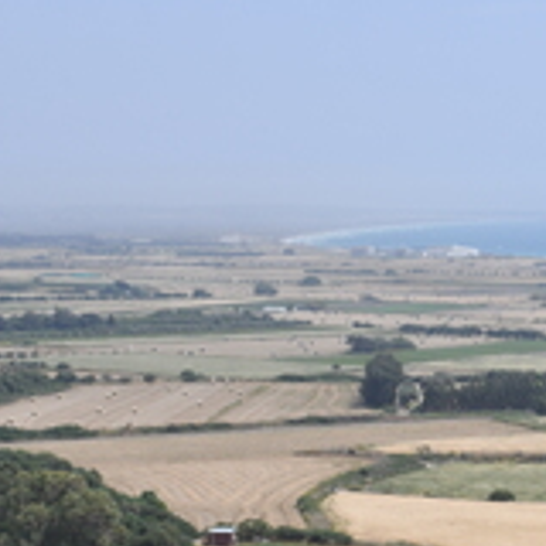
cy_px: 408
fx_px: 2124
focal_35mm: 119
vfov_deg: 14.6
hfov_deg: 14.0
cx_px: 727
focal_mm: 34
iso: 250
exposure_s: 1/800
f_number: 9
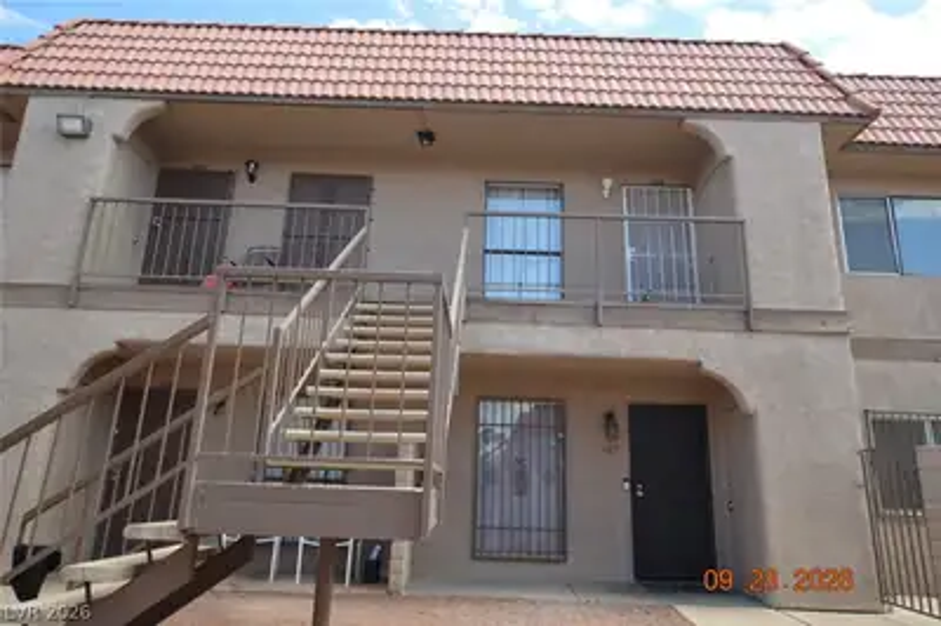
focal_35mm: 24
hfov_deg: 73.8
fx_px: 627
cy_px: 313
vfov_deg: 53.1
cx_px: 470
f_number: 5.6
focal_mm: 16
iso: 100
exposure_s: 1/125
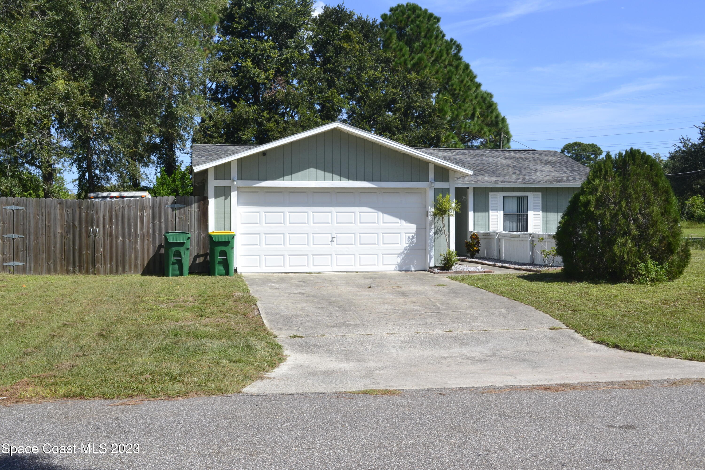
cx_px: 352
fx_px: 764
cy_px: 235
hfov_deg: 49.6
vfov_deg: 34.2
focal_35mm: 39
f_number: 11
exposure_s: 1/500
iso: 400
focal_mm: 26
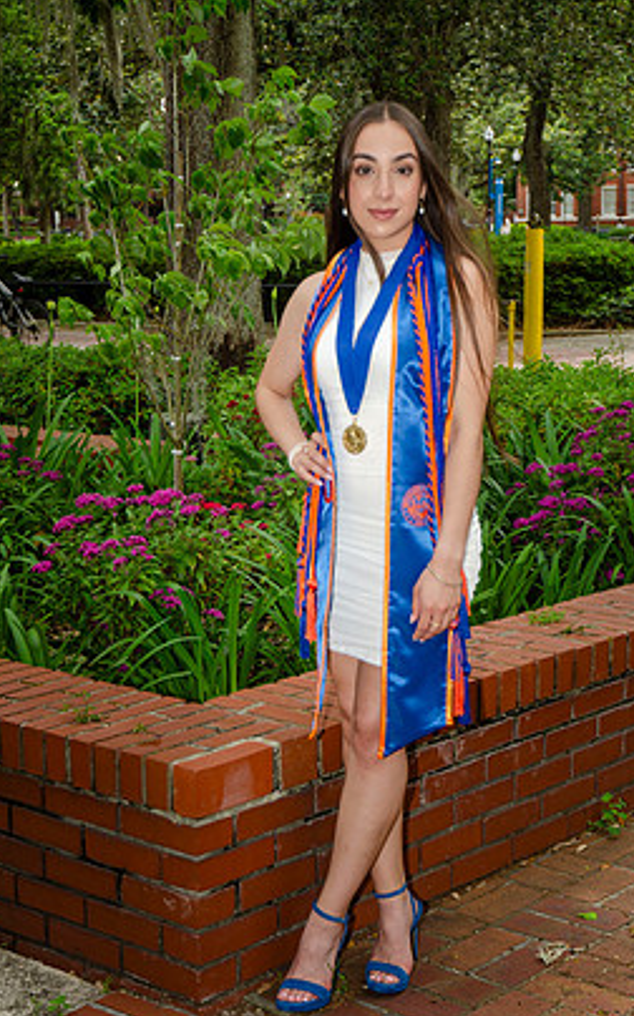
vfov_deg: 30.2
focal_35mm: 68
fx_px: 1883
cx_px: 337
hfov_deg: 19.1
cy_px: 528
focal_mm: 40
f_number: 4.5
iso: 100
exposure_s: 1/250
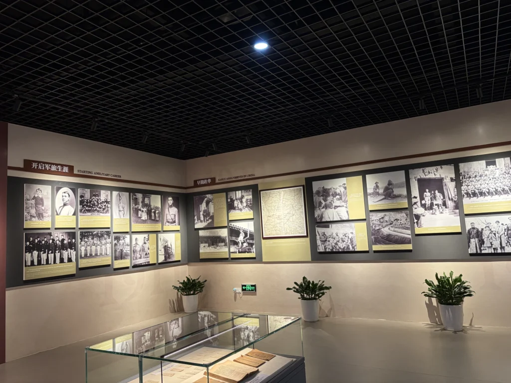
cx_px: 256
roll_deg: +2.7
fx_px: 384
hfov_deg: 67.3
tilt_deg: +6.6
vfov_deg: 53.1
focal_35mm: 26
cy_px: 192
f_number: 1.6
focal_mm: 5.96
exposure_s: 1/50
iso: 80
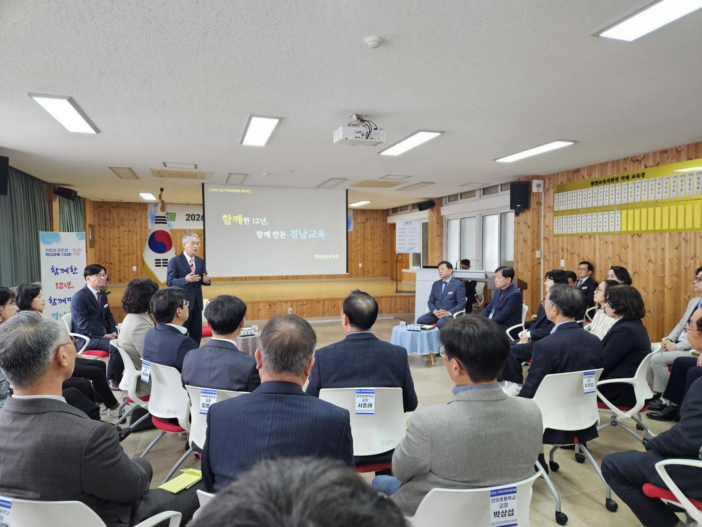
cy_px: 264
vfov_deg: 58.9
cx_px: 351
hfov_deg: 73.9
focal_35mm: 23
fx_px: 466
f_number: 1.8
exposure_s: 1/120
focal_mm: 5.4
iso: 250
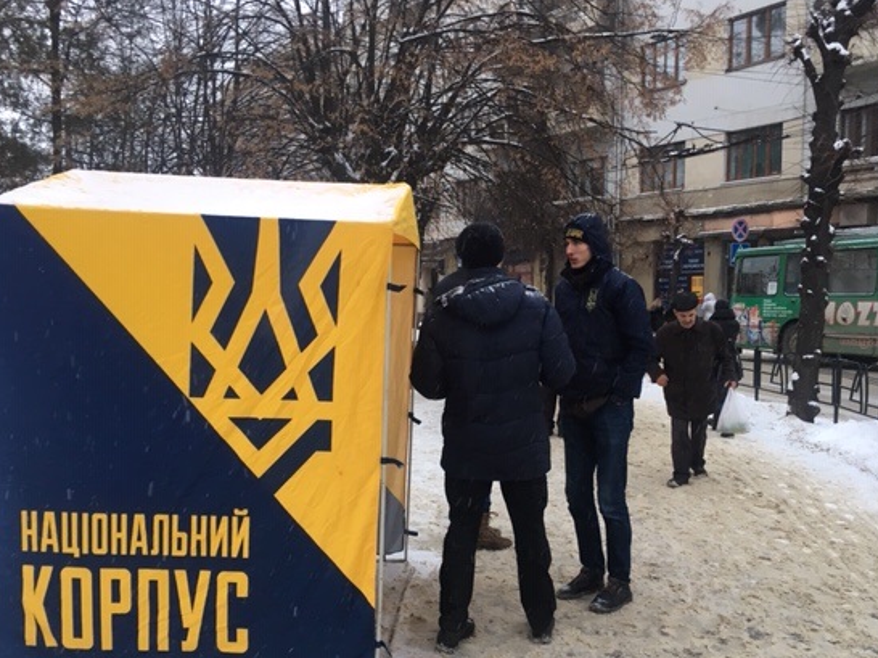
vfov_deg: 41.7
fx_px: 862
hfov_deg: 53.9
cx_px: 487
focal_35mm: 34
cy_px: 376
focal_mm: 4.15
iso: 40
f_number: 2.2
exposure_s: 1/33
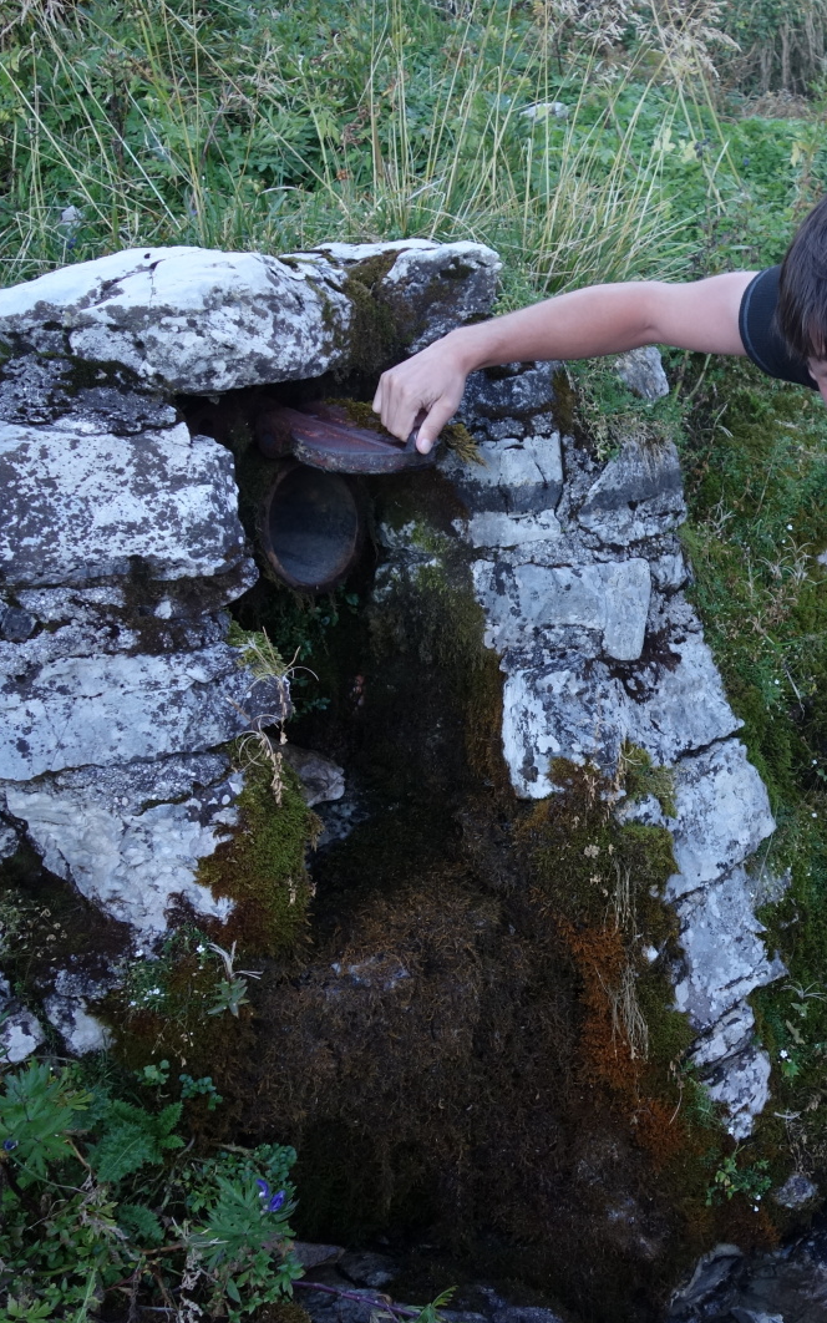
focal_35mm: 43
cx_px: 700
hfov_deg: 29.0
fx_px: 1550
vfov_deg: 46.2
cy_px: 663
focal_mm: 10.4
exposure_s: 1/250
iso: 320
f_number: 2.5
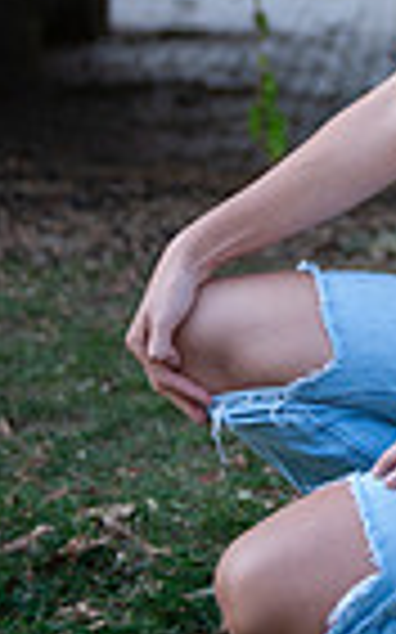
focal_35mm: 156
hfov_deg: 8.2
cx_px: 628
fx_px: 2697
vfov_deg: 13.2
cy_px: -31
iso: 100
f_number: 2.8
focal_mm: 48
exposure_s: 1/200
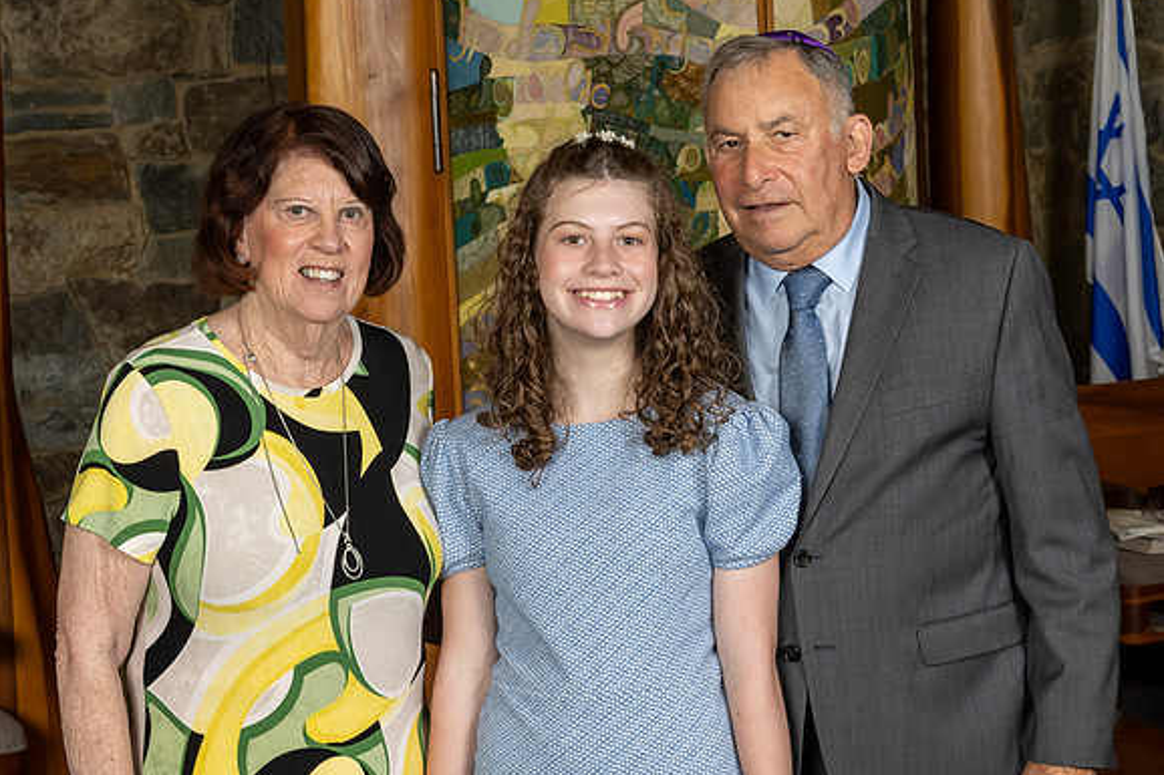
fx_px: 2489
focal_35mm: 77
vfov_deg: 17.7
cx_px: 583
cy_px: 344
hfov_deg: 26.3
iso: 640
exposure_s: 1/200
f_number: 8
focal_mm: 45
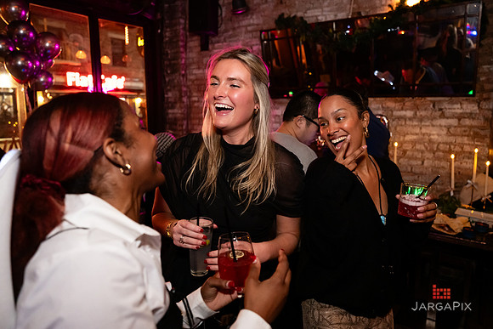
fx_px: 348
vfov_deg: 50.5
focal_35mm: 25
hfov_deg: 70.5
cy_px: 156
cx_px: 259
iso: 3200
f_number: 2.8
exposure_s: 1/100
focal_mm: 24
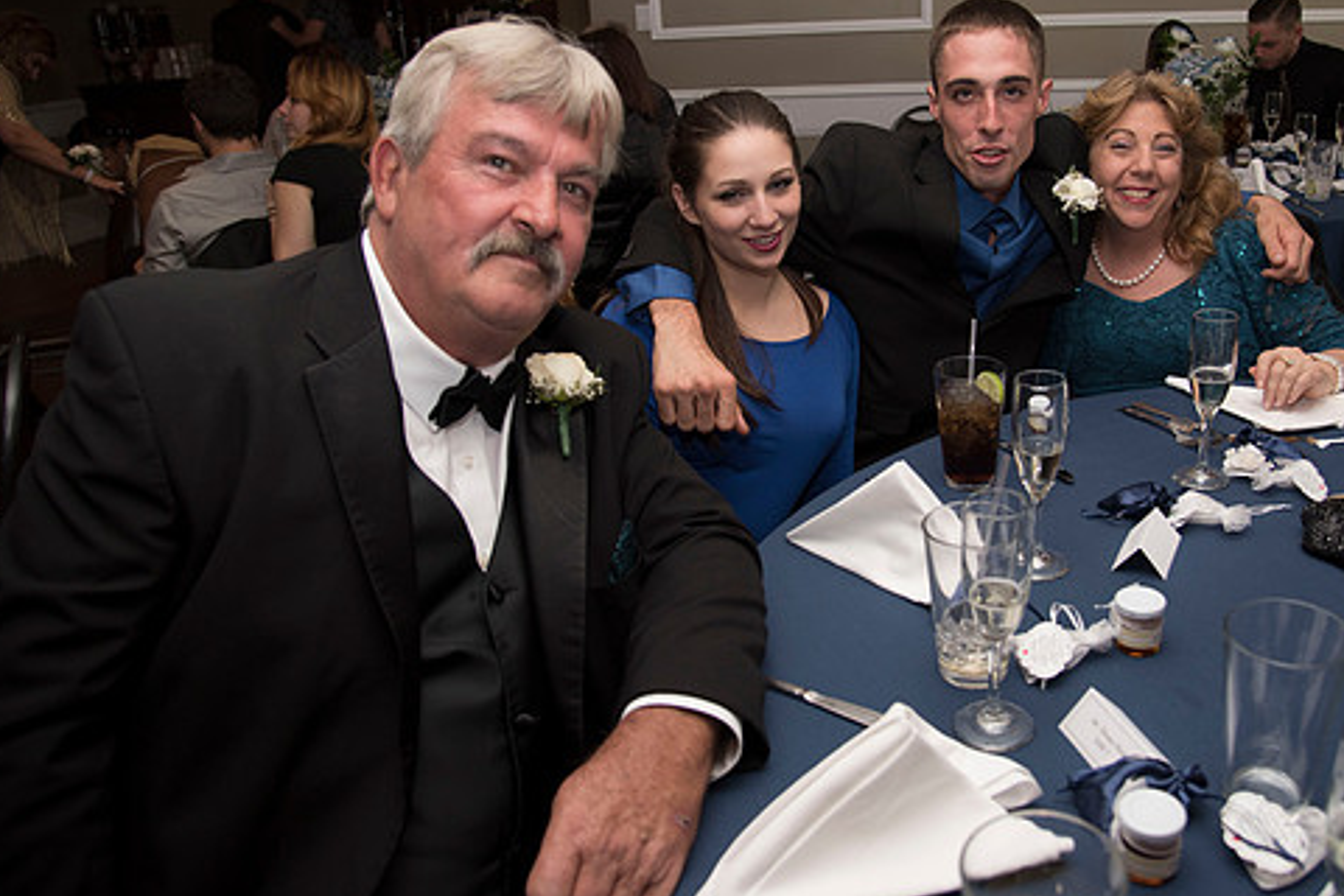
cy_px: 393
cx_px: 792
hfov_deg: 63.2
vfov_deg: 44.9
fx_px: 1083
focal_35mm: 29
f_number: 4
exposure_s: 1/200
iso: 1000
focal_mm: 24
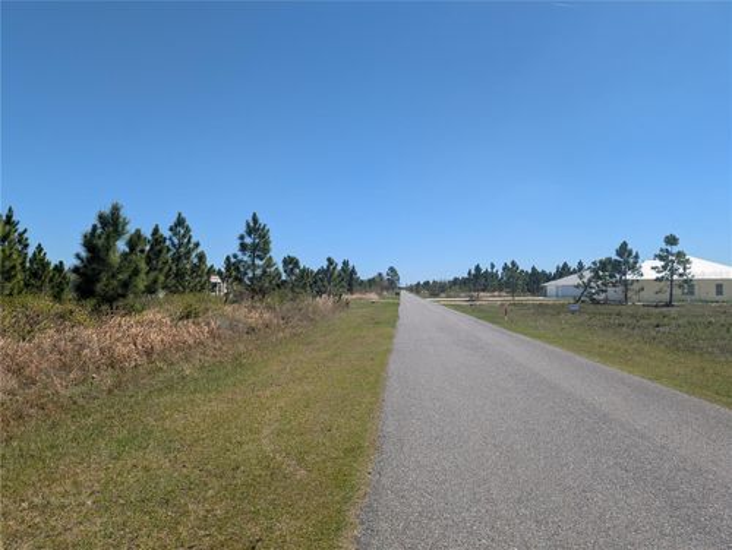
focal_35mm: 24
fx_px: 508
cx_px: 366
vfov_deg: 56.9
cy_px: 275
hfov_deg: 71.5
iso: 22
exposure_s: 1/1126
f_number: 1.68
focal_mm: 6.9
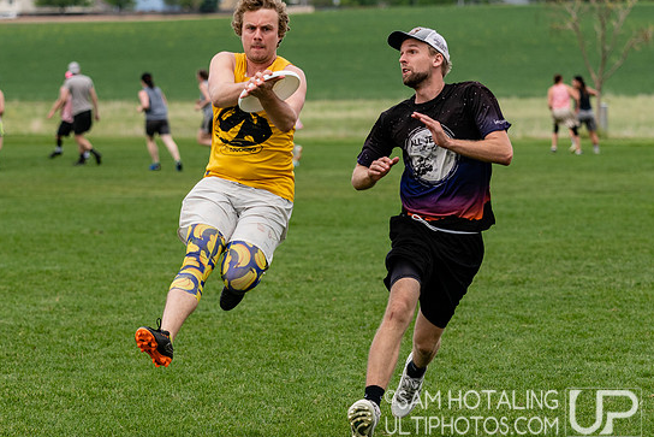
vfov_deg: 7.1
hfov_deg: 10.7
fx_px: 3507
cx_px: 278
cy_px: 178
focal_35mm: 193
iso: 180
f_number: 2.8
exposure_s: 1/2500
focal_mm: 102
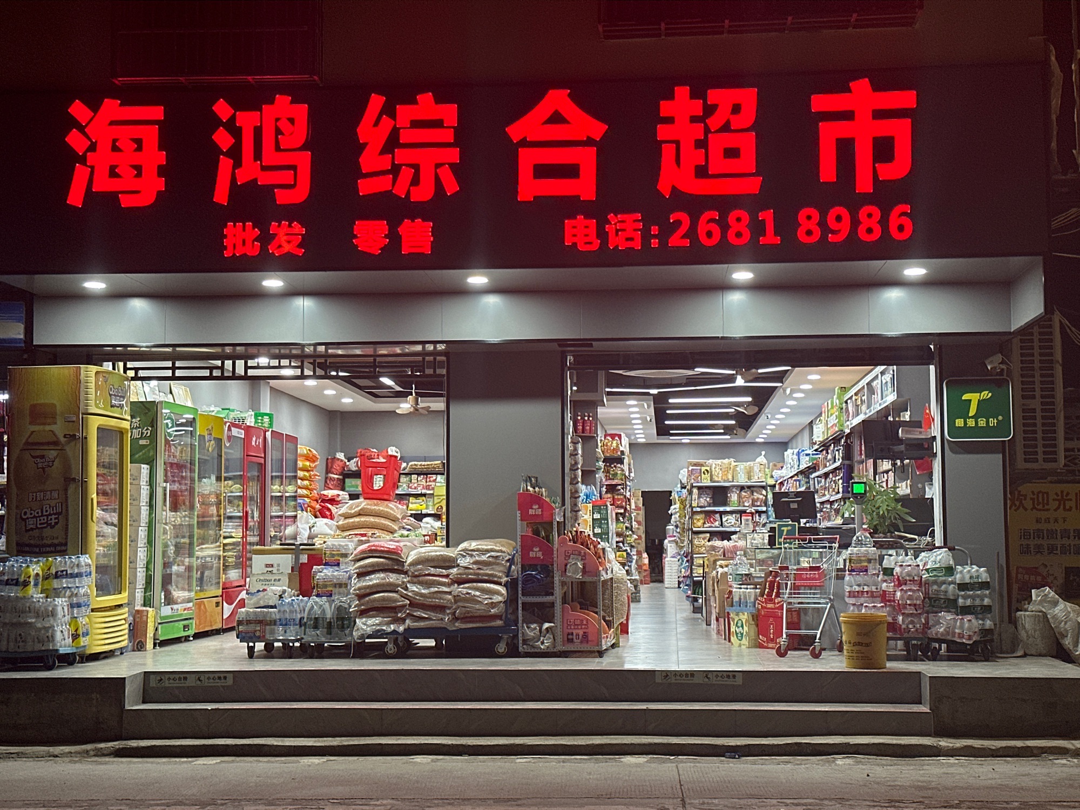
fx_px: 1498
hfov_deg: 39.7
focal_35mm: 48
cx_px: 540
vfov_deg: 30.3
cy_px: 405
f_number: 1.78
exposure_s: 1/50
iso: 100
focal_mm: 6.86
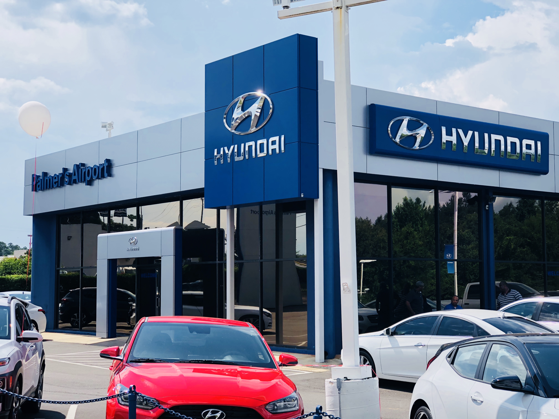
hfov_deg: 33.8
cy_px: 210
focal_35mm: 57
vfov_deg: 25.7
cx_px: 280
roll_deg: +0.1
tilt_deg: +5.1
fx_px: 920
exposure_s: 1/823
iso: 20
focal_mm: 6.6
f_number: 2.8
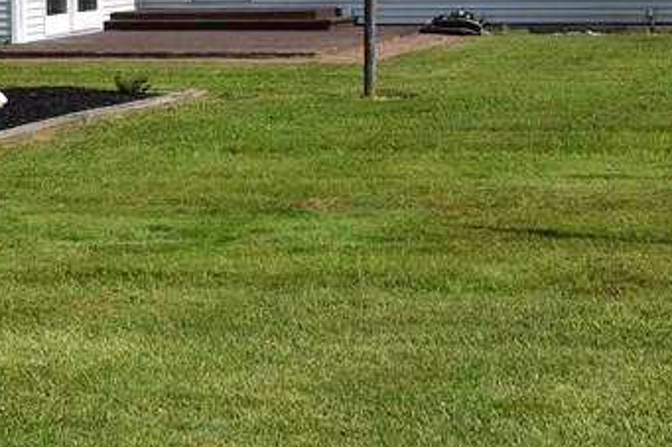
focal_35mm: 105
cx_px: 444
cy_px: -103
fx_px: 1959
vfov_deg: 12.7
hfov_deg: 19.4
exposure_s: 1/500
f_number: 11
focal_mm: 22
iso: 400
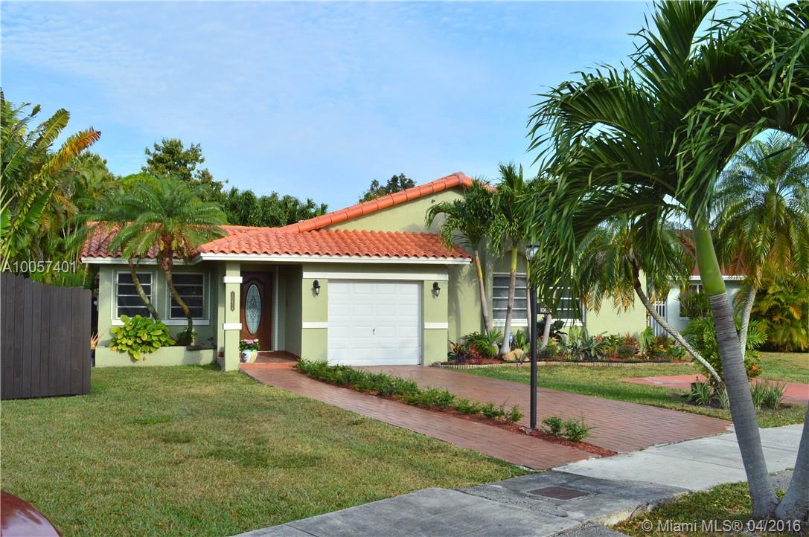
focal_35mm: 36
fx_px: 808
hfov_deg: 53.2
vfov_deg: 36.8
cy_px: 268
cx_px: 404
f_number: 11
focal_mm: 24
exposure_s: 1/400
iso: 400
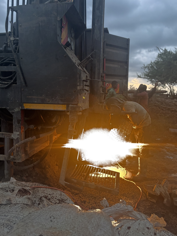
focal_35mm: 27
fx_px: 184
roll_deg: -3.1
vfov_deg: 65.3
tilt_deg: -8.2
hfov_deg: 51.4
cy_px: 120
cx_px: 90
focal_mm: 5.96
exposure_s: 1/51
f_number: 1.6
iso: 400
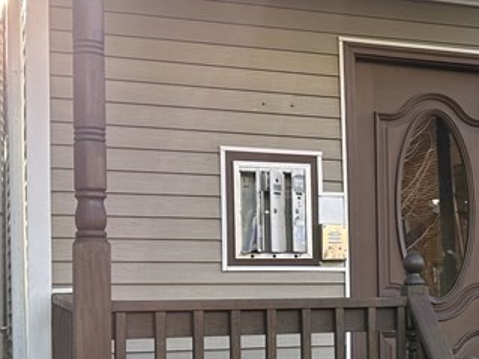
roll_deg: +0.8
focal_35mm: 77
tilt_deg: +1.4
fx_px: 1065
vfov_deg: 19.0
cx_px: 503
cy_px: 273
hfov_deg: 24.0
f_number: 1.78
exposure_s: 1/464
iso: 80
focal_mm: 6.86
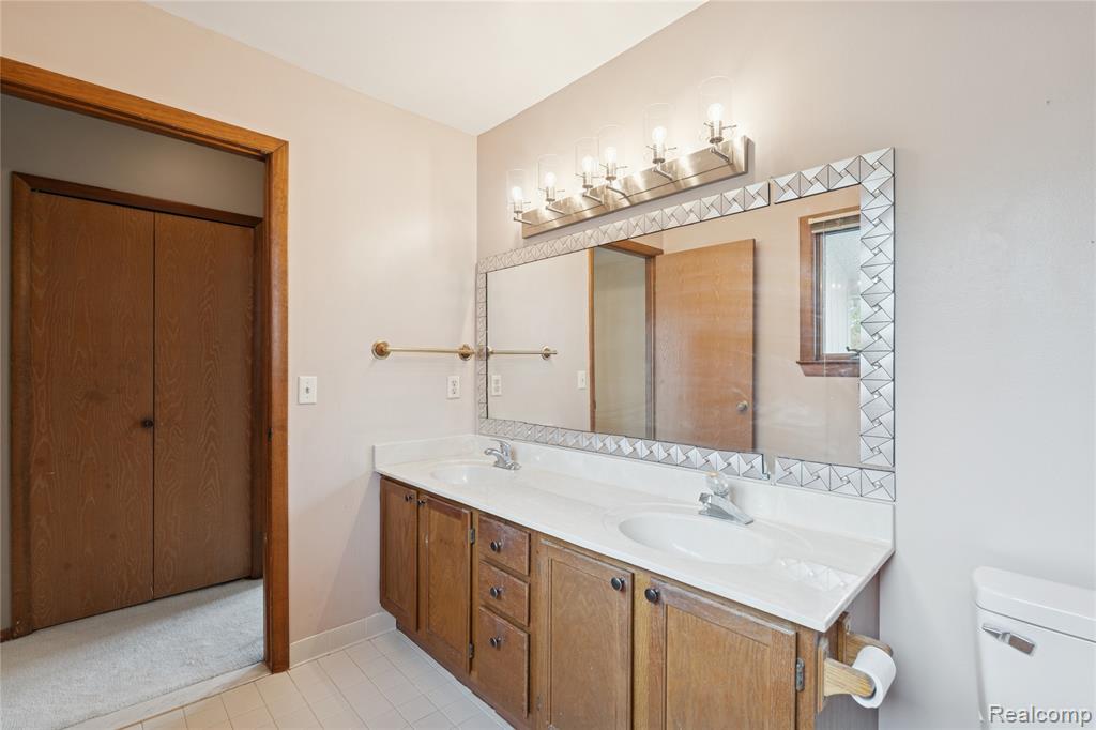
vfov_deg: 73.7
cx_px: 548
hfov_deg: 96.8
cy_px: 365
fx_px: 487
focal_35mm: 16
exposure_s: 1/25
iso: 400
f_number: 8
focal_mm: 16
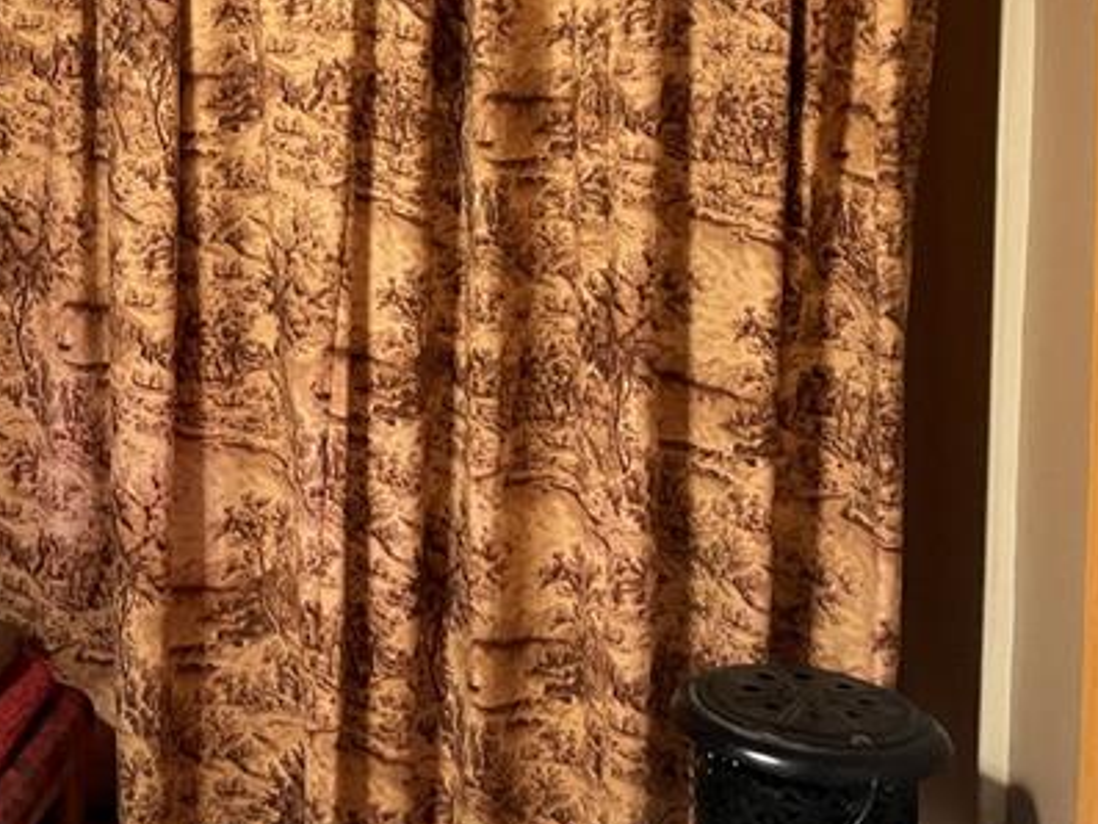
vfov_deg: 21.0
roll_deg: +0.1
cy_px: -64
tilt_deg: -1.0
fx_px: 2126
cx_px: -133
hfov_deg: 26.5
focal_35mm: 67
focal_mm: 4.2
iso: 400
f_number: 1.6
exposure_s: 1/40
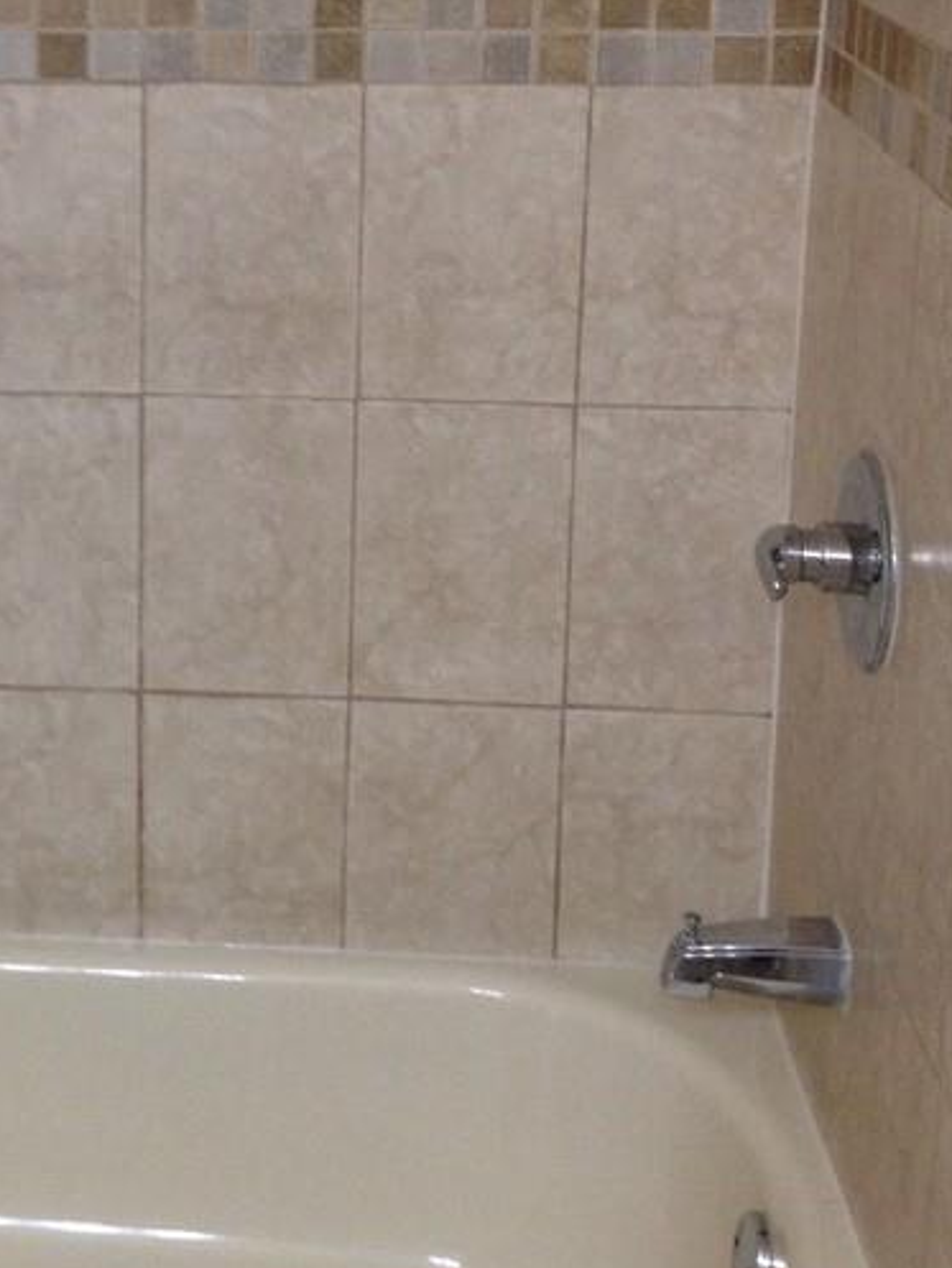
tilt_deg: -10.3
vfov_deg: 27.9
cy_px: 235
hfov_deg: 20.8
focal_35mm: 68
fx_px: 2492
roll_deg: +0.4
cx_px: -20
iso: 125
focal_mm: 4.12
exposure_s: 1/20
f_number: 2.4
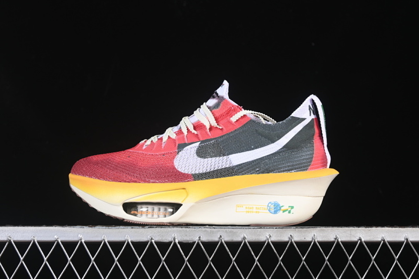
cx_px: 210
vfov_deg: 18.2
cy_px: 140
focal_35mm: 75
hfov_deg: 27.0
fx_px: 873
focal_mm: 50
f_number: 7.1
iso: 160
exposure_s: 1/80
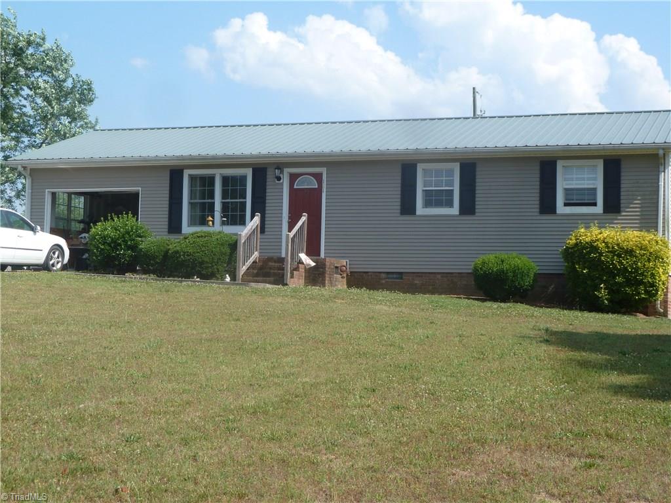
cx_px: 336
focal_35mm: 63
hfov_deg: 30.7
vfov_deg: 23.3
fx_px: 1221
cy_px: 252
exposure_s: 1/400
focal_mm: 10.3
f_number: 4
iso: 80
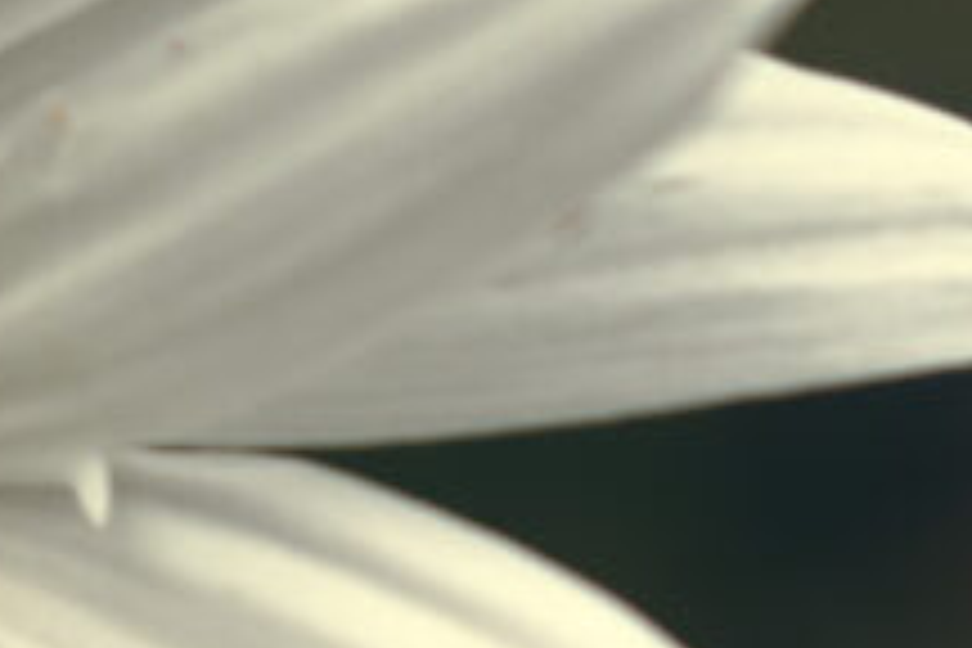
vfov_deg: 3.5
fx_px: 10566
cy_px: 434
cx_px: -572
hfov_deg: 5.2
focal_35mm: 391
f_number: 5.6
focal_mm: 55
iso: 100
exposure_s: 1/640
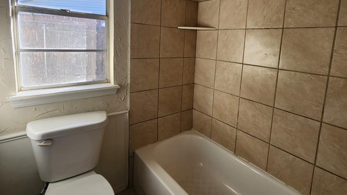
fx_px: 166
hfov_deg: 92.5
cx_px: 187
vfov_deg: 59.6
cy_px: 66
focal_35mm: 18
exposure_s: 1/120
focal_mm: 2.2
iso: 100
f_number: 2.2
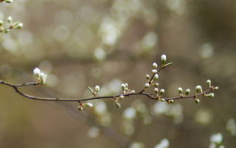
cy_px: 11
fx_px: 3016
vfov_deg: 2.8
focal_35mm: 469
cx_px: -2
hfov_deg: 4.5
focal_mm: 200
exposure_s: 1/40
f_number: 2.8
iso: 100
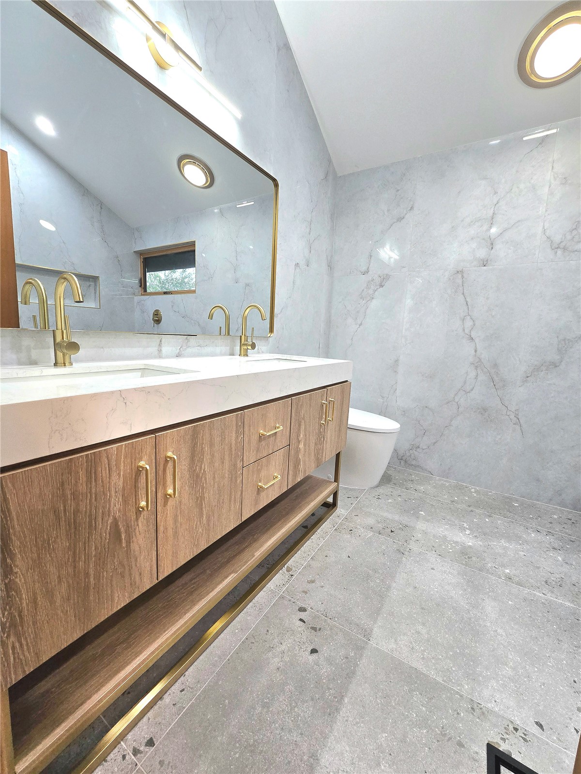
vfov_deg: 106.2
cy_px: 387
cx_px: 290
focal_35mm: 13
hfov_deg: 89.9
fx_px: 291
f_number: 2.2
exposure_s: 1/60.2
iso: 200
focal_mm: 2.2
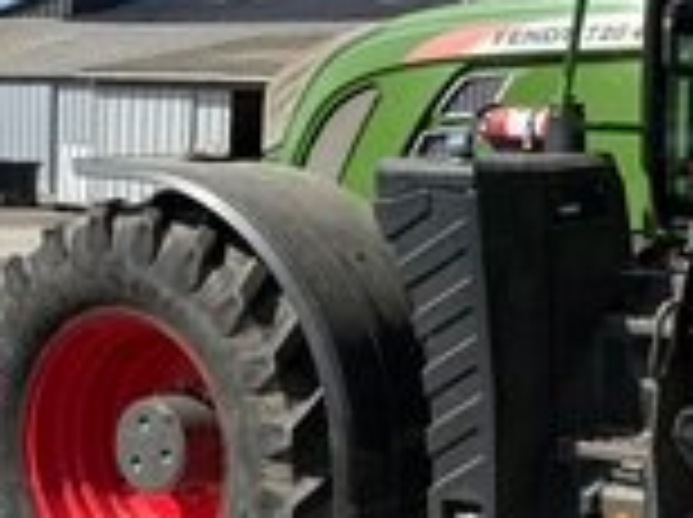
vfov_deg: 18.8
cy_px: 209
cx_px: 954
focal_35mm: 78
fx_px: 1559
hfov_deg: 22.0
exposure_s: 1/3953
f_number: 1.78
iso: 80
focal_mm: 6.76
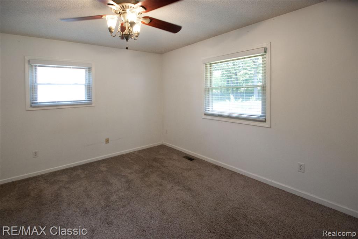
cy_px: 120
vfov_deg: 77.4
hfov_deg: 100.4
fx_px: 149
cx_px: 179
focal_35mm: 15
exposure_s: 1/100
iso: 800
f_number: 3.5
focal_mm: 10
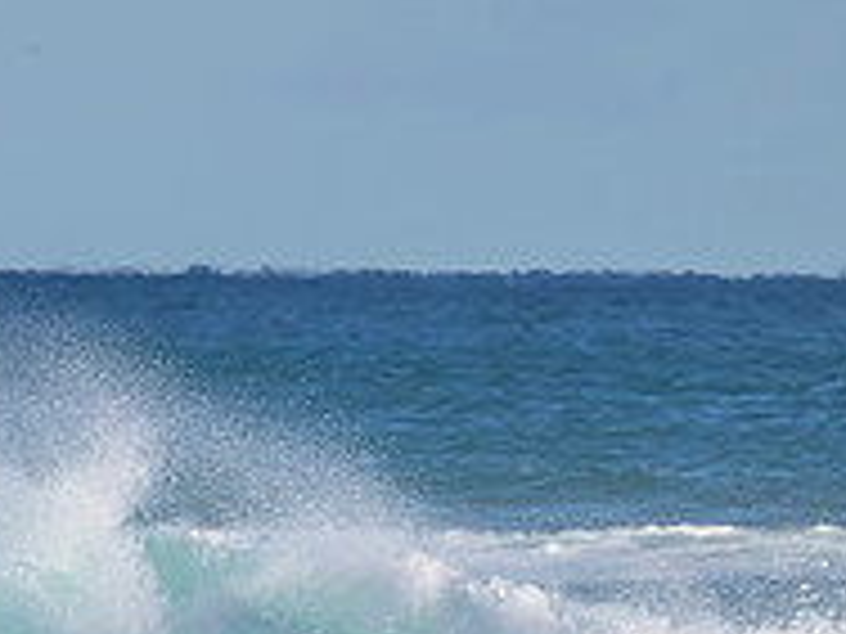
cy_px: 866
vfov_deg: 0.6
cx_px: 158
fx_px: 60415
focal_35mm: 2472
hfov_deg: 0.8
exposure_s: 1/2000
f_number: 11
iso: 1000
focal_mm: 800
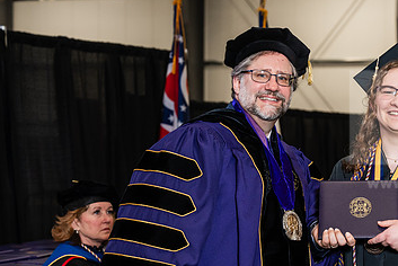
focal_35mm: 115
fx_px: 1272
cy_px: 207
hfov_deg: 17.6
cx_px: 316
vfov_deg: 11.9
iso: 1250
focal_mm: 70
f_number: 4.5
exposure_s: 1/200
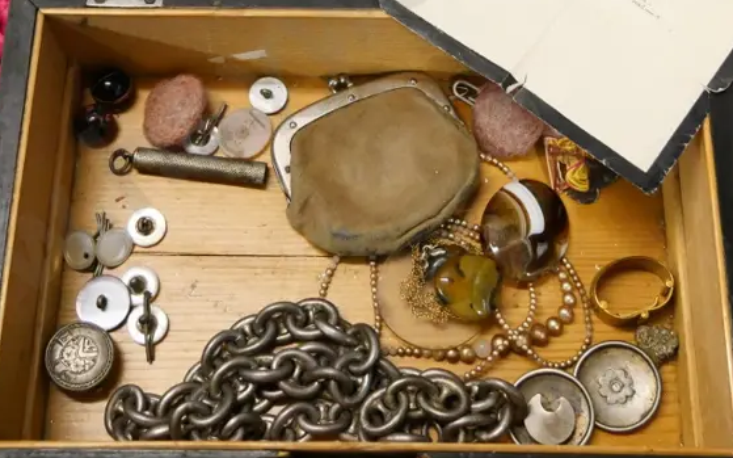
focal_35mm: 66
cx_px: 359
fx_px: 1318
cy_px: 4
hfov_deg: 31.1
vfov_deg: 19.2
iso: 3200
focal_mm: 17
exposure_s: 1/100
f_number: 4.2
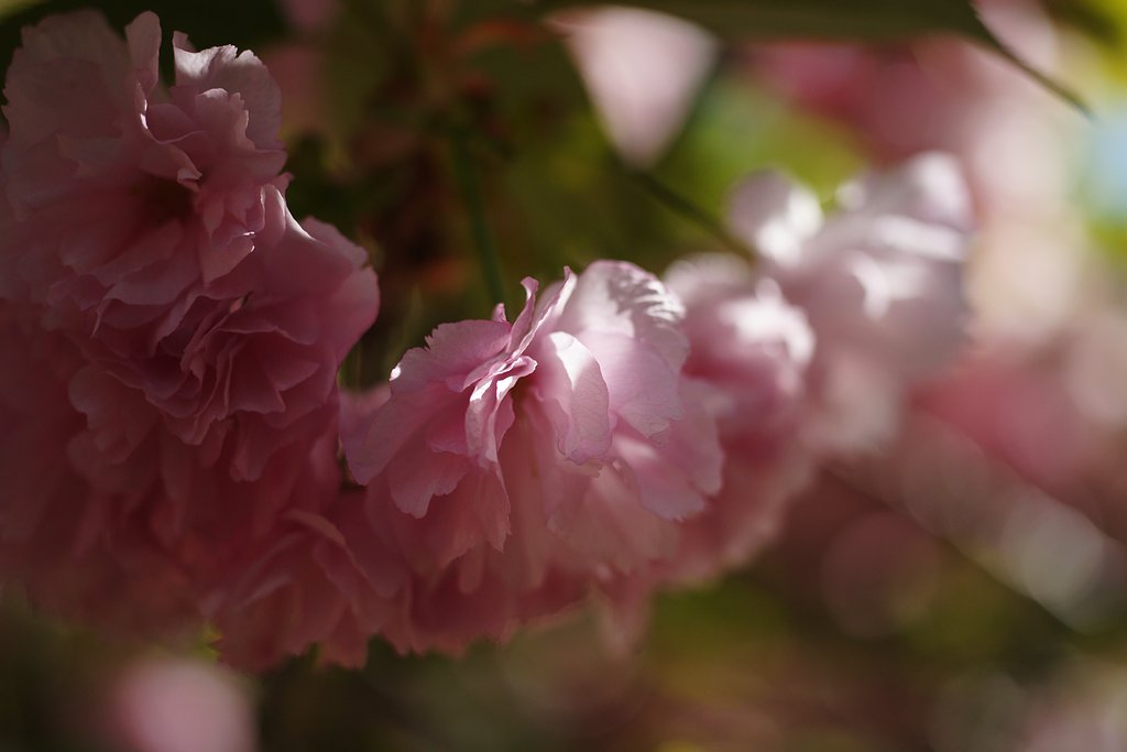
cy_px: 376
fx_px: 1878
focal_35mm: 60
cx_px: 564
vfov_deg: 22.6
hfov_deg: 33.4
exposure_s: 1/400
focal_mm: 60
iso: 200
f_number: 2.8
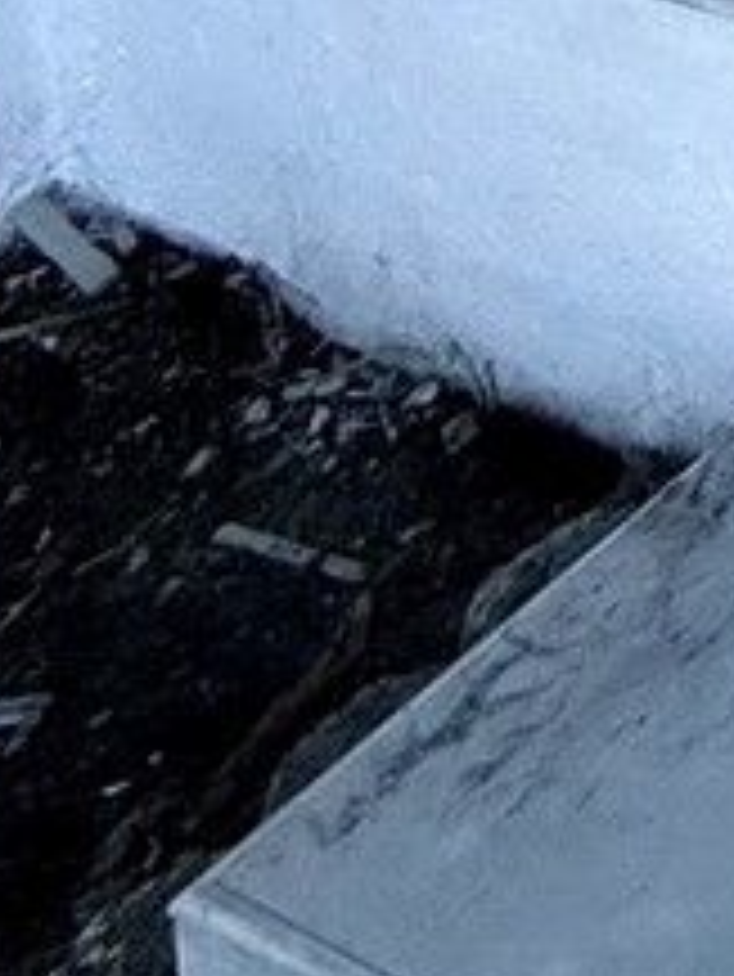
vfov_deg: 12.2
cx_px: 2634
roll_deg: +0.3
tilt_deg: -4.0
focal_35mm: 103
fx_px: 2909
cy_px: -1732
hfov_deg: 9.0
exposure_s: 1/319
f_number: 2.2
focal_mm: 2.22
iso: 64
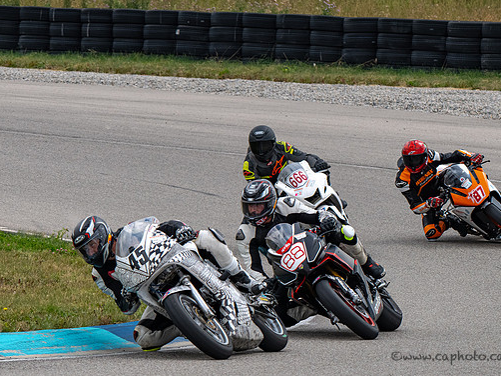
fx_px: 5150
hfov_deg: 5.6
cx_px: 238
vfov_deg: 4.2
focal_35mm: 356
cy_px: 251
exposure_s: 1/1250
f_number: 9
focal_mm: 180
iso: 720
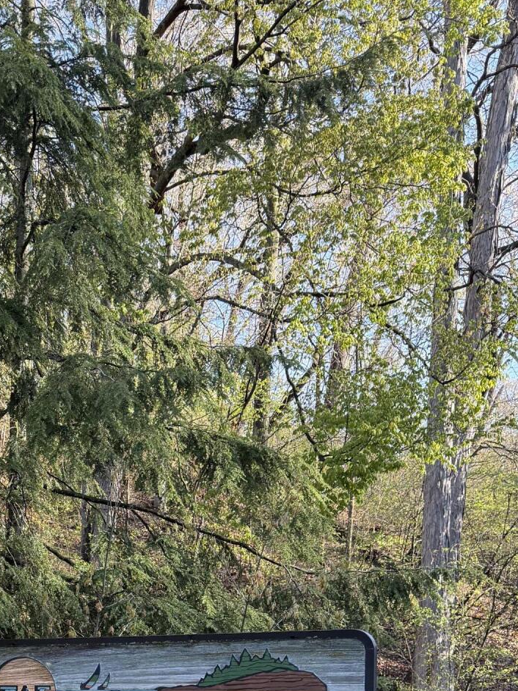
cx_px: -32
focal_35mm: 51
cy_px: 717
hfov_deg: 26.6
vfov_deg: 33.7
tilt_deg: -0.7
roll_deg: +0.2
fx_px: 1017
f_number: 1.78
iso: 100
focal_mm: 6.76
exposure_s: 1/310
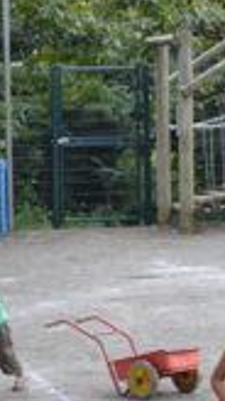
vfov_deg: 10.2
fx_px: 2246
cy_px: 180
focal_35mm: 211
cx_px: 286
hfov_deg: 5.7
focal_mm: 55
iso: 360
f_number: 5.6
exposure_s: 1/125
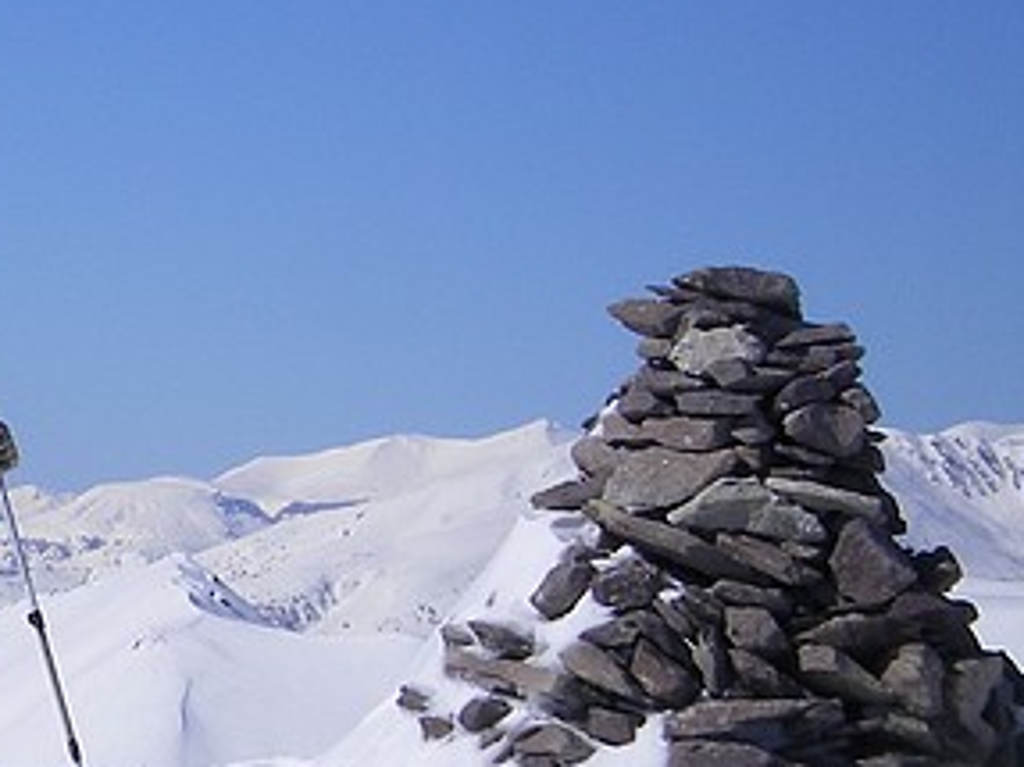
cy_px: 203
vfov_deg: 6.6
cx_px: -278
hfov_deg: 8.6
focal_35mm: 226
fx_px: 6683
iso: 64
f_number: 6.9
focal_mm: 13.3
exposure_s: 1/500
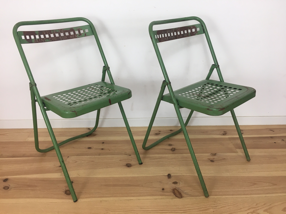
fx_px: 240
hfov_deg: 61.7
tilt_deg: -25.6
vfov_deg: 48.2
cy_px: 107
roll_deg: +0.3
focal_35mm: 29
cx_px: 143
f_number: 2.2
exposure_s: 1/33
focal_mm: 4.15
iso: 25
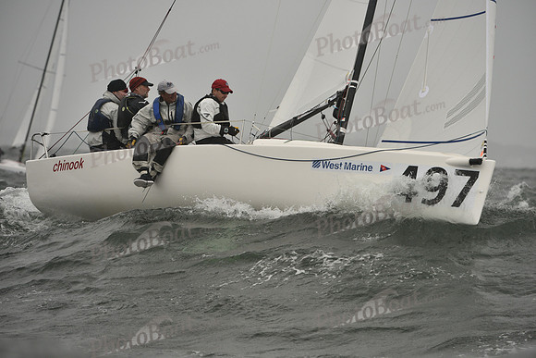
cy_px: 179
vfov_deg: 4.4
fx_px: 4616
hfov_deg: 6.6
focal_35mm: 310
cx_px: 268
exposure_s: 1/1000
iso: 400
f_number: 5.6
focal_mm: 310
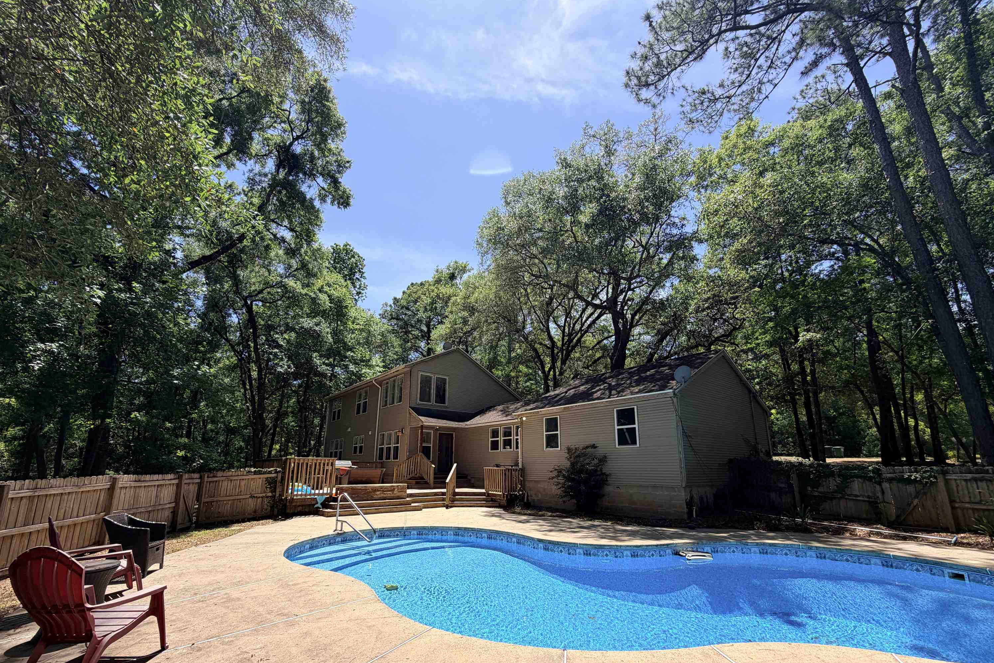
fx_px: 414
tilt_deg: +12.6
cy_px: 377
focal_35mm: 15
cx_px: 506
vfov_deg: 76.9
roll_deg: +0.0
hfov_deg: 100.4
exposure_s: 1/770
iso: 25
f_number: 2.2
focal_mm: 2.22
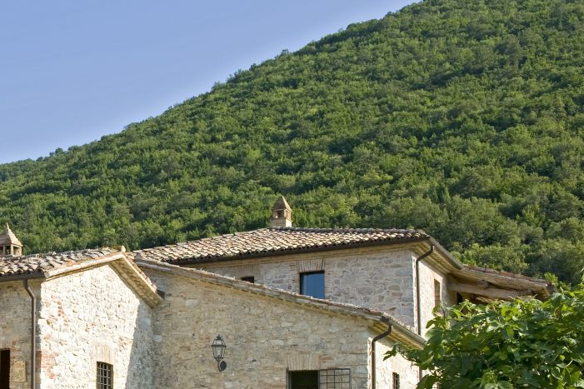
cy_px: 349
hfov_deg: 25.8
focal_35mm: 73
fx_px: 1184
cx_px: -47
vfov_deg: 18.4
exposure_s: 1/125
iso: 200
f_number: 13
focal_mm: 32
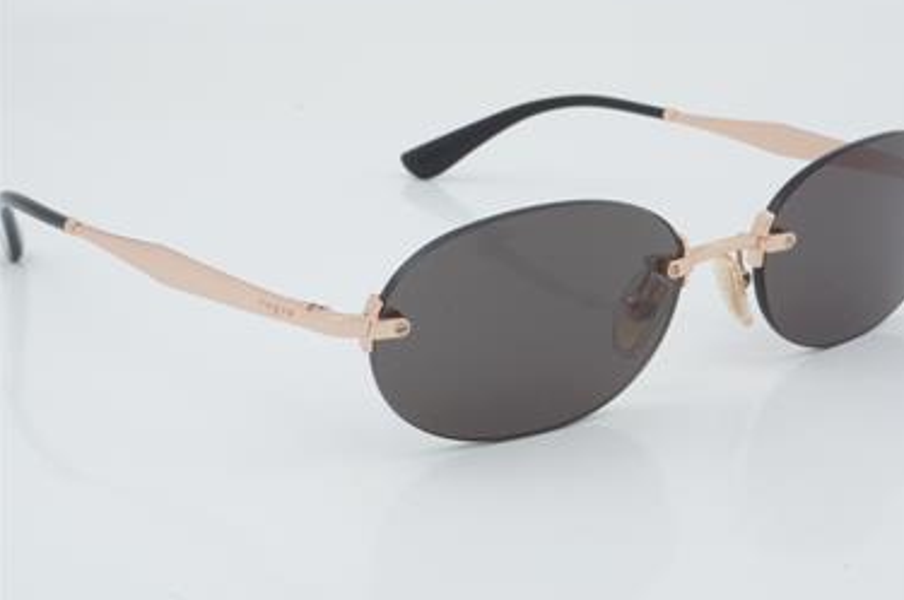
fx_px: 2006
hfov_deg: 25.4
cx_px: 477
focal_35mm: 80
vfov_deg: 17.0
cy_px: 287
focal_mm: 50
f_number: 32
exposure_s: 1/3
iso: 100
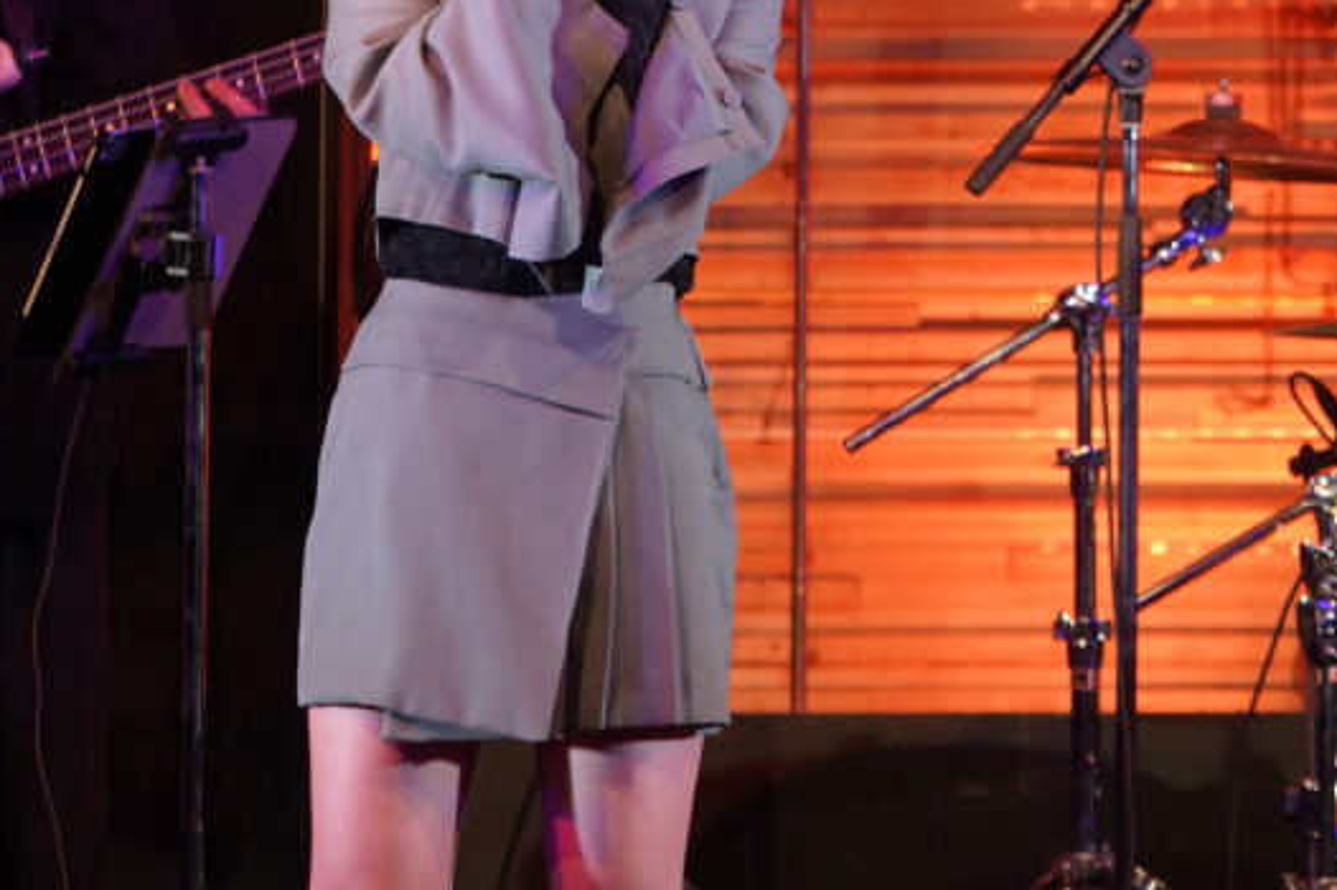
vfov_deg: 3.1
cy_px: -107
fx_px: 16256
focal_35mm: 438
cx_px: 1334
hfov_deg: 4.7
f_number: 5.6
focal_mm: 192
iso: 2500
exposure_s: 1/200
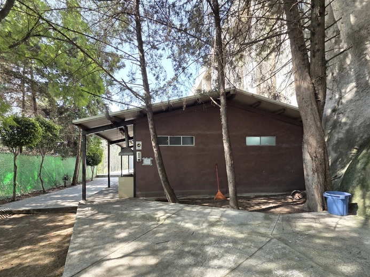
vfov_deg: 81.3
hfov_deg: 98.1
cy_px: 158
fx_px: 160
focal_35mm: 15
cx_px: 175
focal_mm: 2.2
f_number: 2.2
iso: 50
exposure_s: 1/121
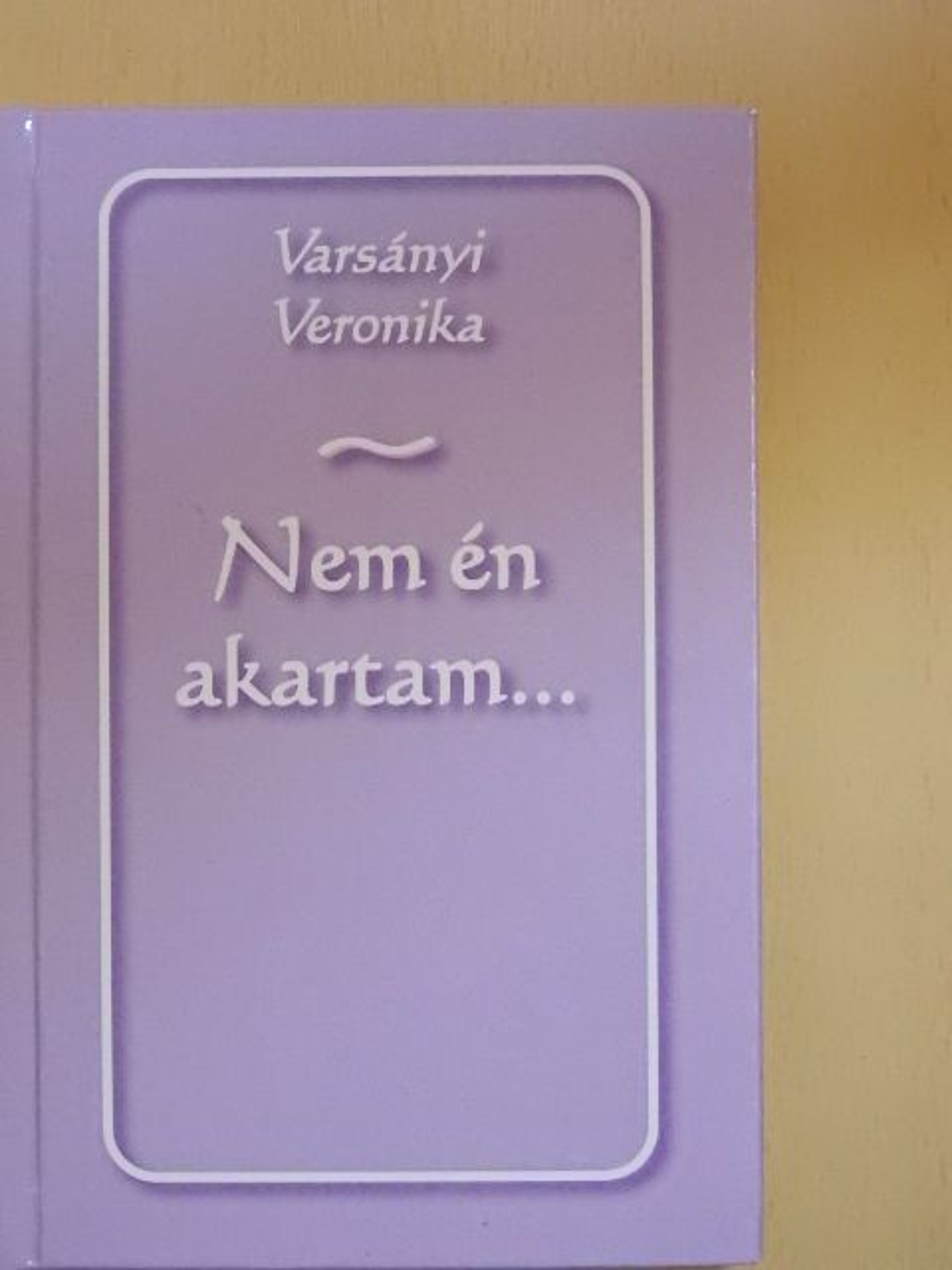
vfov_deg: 20.7
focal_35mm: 95
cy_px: 635
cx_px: 476
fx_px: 3484
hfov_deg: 15.6
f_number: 4.8
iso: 1600
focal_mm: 17
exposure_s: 1/80
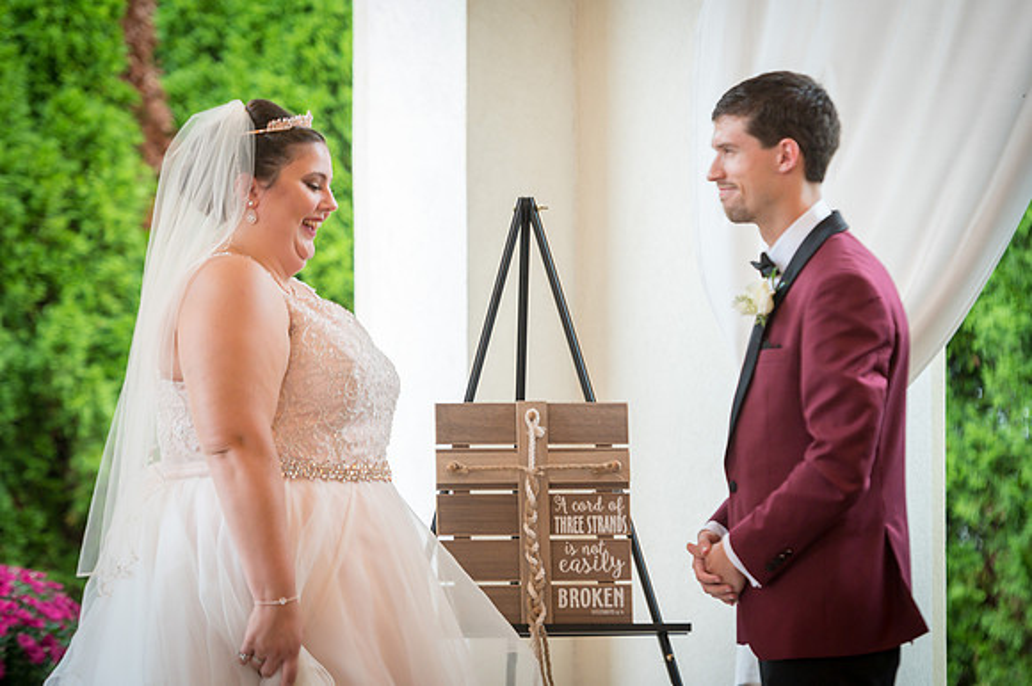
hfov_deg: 13.8
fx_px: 4259
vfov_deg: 9.2
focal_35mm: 149
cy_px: 342
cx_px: 522
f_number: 2.8
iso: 1100
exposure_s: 1/90
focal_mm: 145
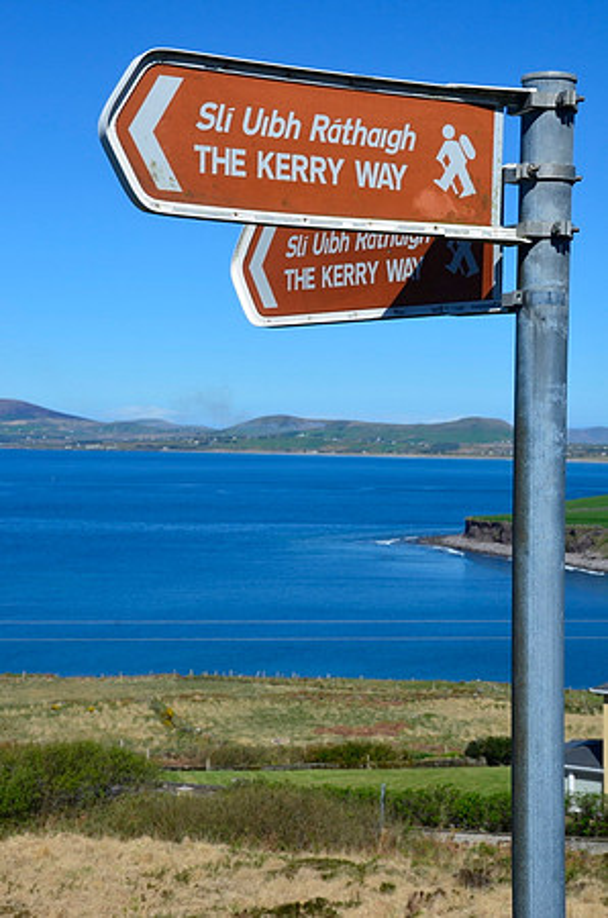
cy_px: 459
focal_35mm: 63
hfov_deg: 21.5
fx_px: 1603
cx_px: 304
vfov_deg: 32.0
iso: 100
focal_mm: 42
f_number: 11
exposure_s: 1/160
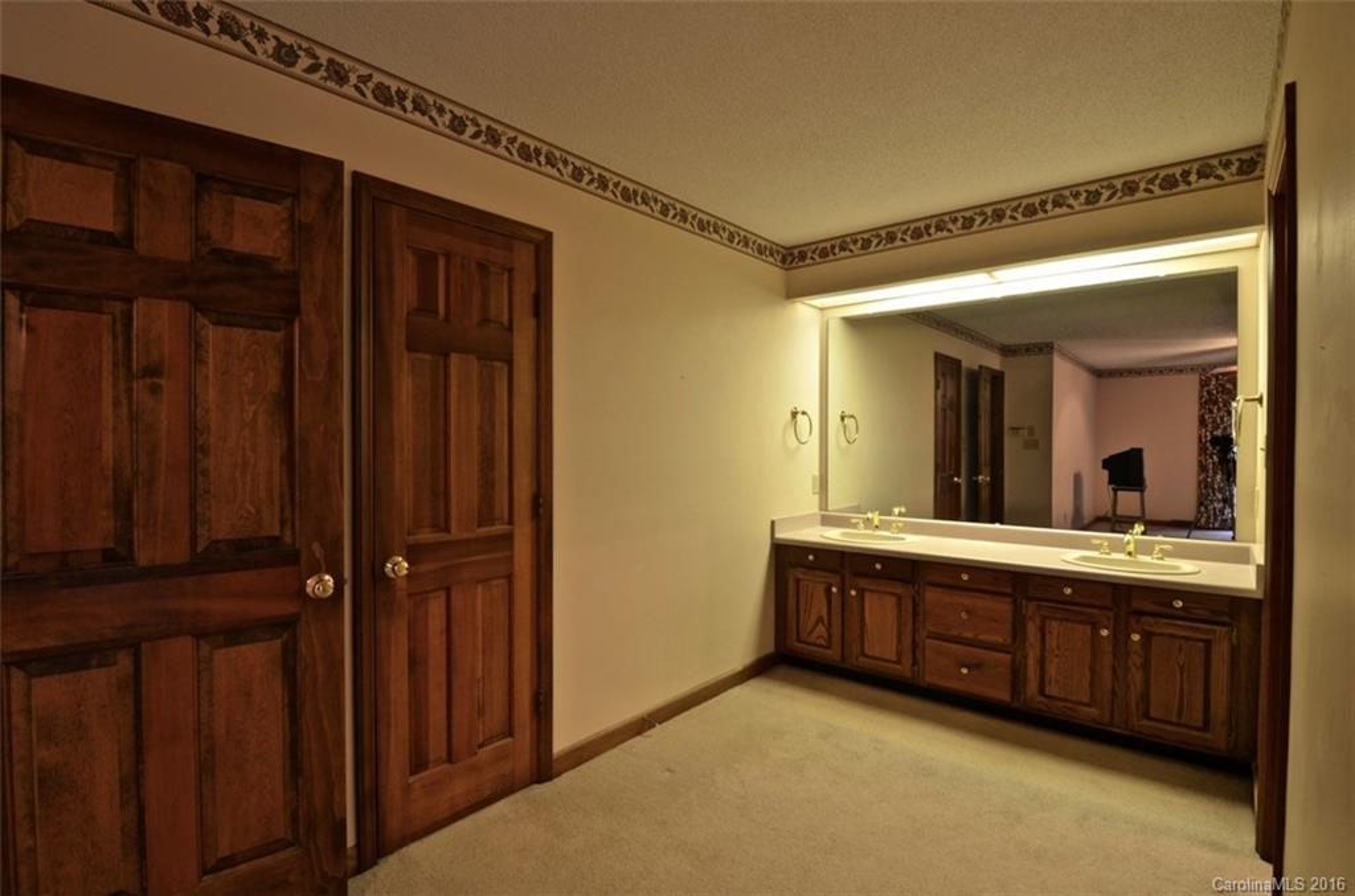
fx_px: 619
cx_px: 678
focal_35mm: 16
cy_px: 448
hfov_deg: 95.1
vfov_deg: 71.7
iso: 200
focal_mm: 11
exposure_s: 1/1.3
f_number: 8
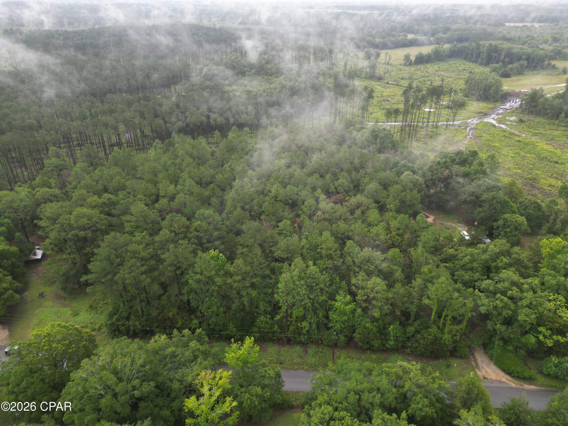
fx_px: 394
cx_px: 284
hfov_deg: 71.6
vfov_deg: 56.8
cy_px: 213
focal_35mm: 24
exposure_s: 1/200
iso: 120
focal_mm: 6.72
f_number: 1.7
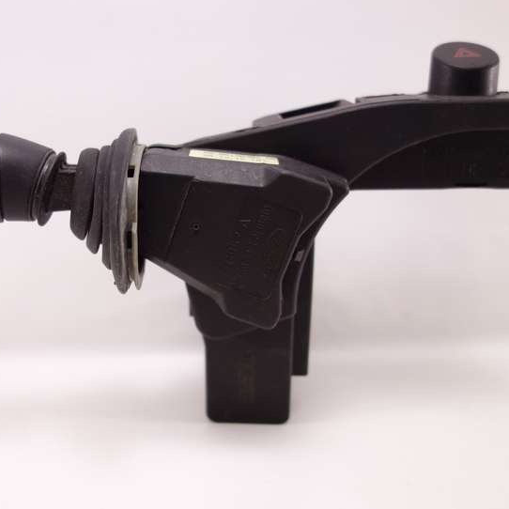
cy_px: 254
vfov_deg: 46.0
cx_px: 176
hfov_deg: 45.4
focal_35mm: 36
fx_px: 599
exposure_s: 1/100
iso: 125
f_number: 2
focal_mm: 10.4
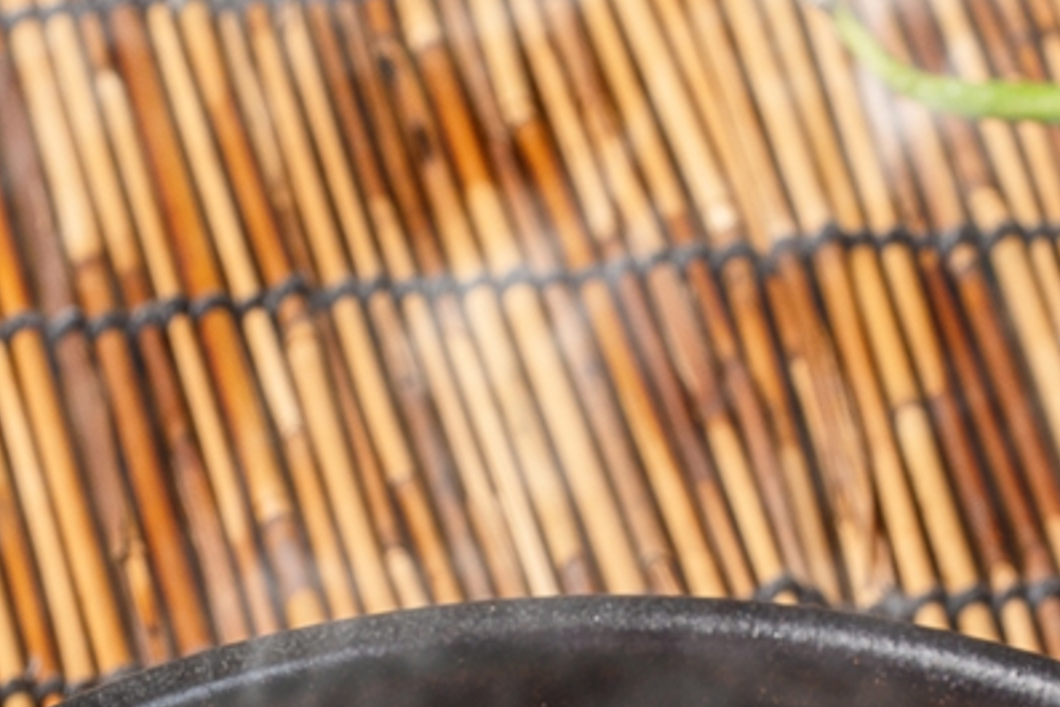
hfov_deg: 6.1
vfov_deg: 4.0
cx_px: 625
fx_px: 10014
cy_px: 1494
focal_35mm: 340
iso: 80
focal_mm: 75
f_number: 10
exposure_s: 1/125
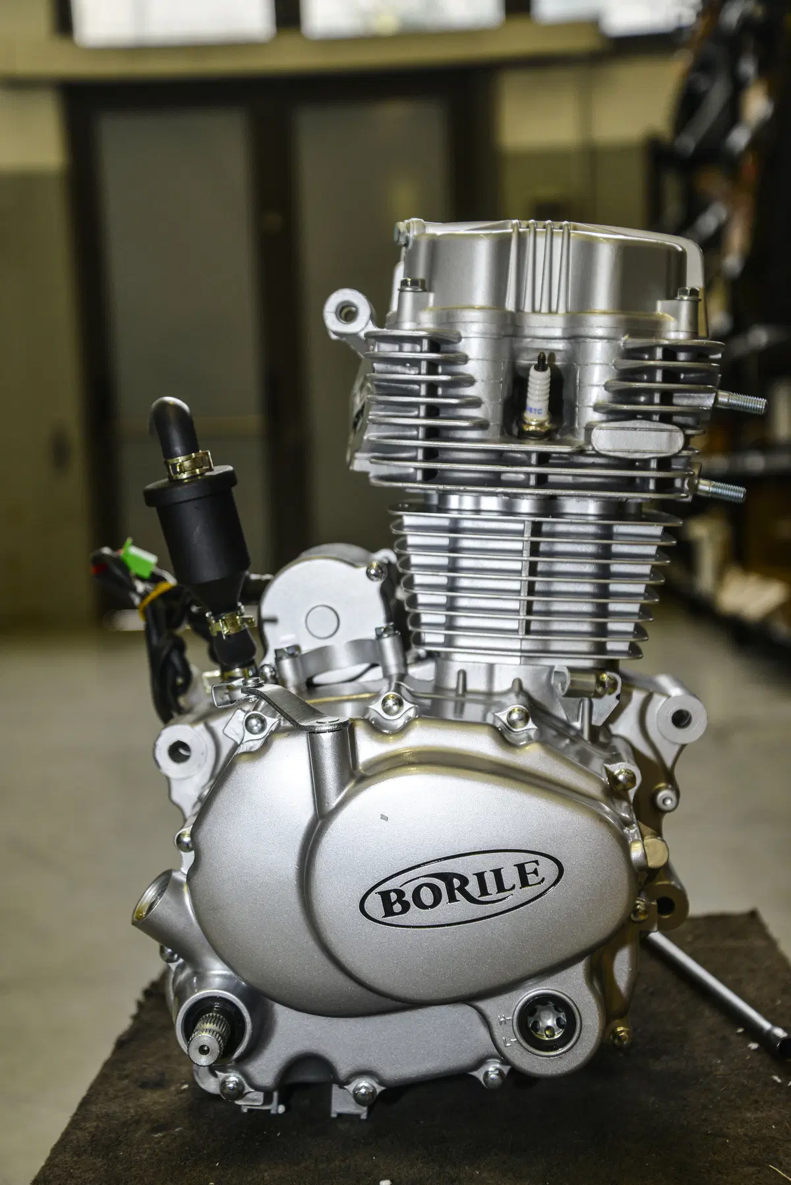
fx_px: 1647
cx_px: 396
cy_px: 592
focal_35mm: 50
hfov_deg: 27.0
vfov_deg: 39.6
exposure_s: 1/100
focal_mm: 50
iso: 400
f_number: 4.2
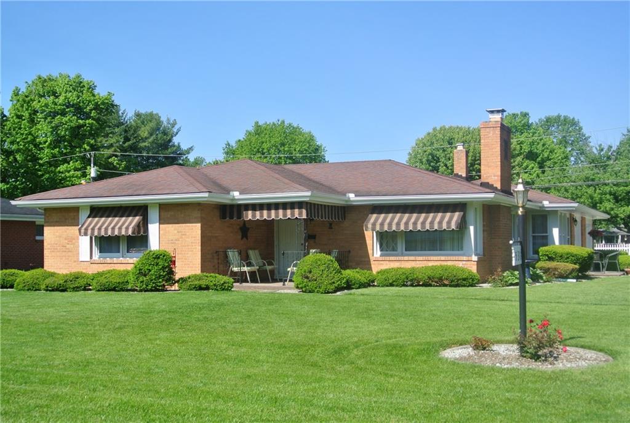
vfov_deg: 28.8
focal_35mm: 47
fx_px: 824
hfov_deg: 41.8
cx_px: 315
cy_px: 212
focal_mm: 17.5
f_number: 4.5
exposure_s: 1/640
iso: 100
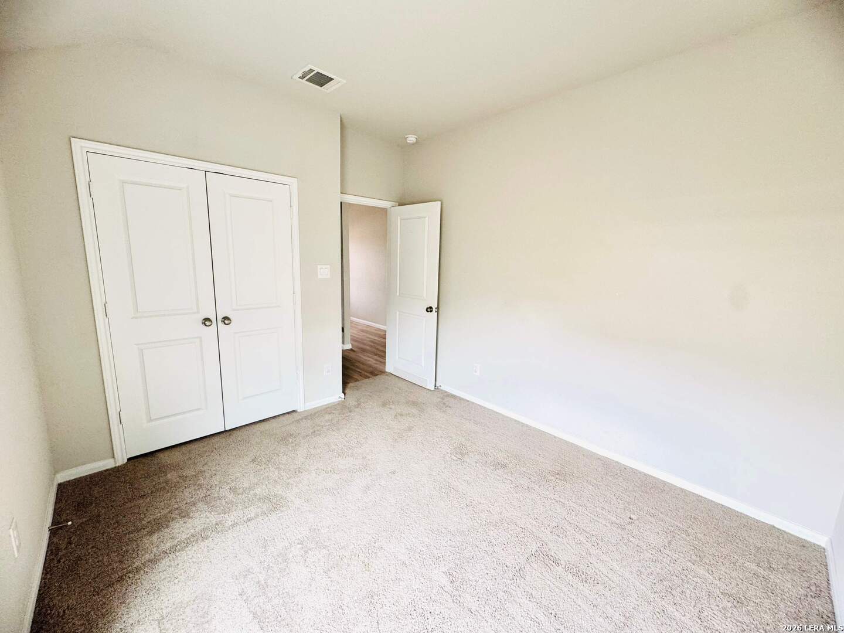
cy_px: 316
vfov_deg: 85.7
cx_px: 422
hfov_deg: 102.1
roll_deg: -1.2
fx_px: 341
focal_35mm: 14
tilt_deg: -9.9
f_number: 2.2
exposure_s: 1/72
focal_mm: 2.22
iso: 200
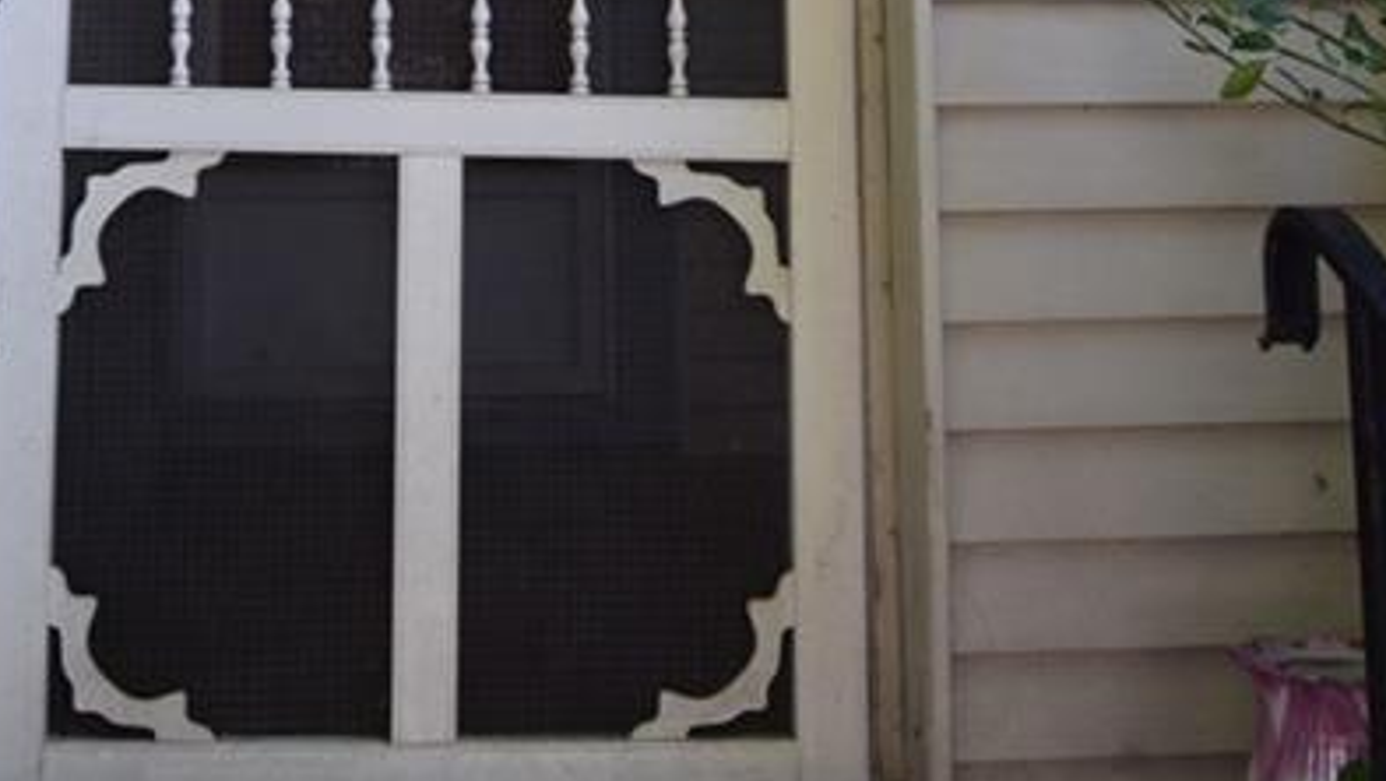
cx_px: 464
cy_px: -65
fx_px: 1802
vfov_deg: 23.1
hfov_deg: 41.5
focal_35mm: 49
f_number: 6.3
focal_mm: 12
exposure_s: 1/160
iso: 400
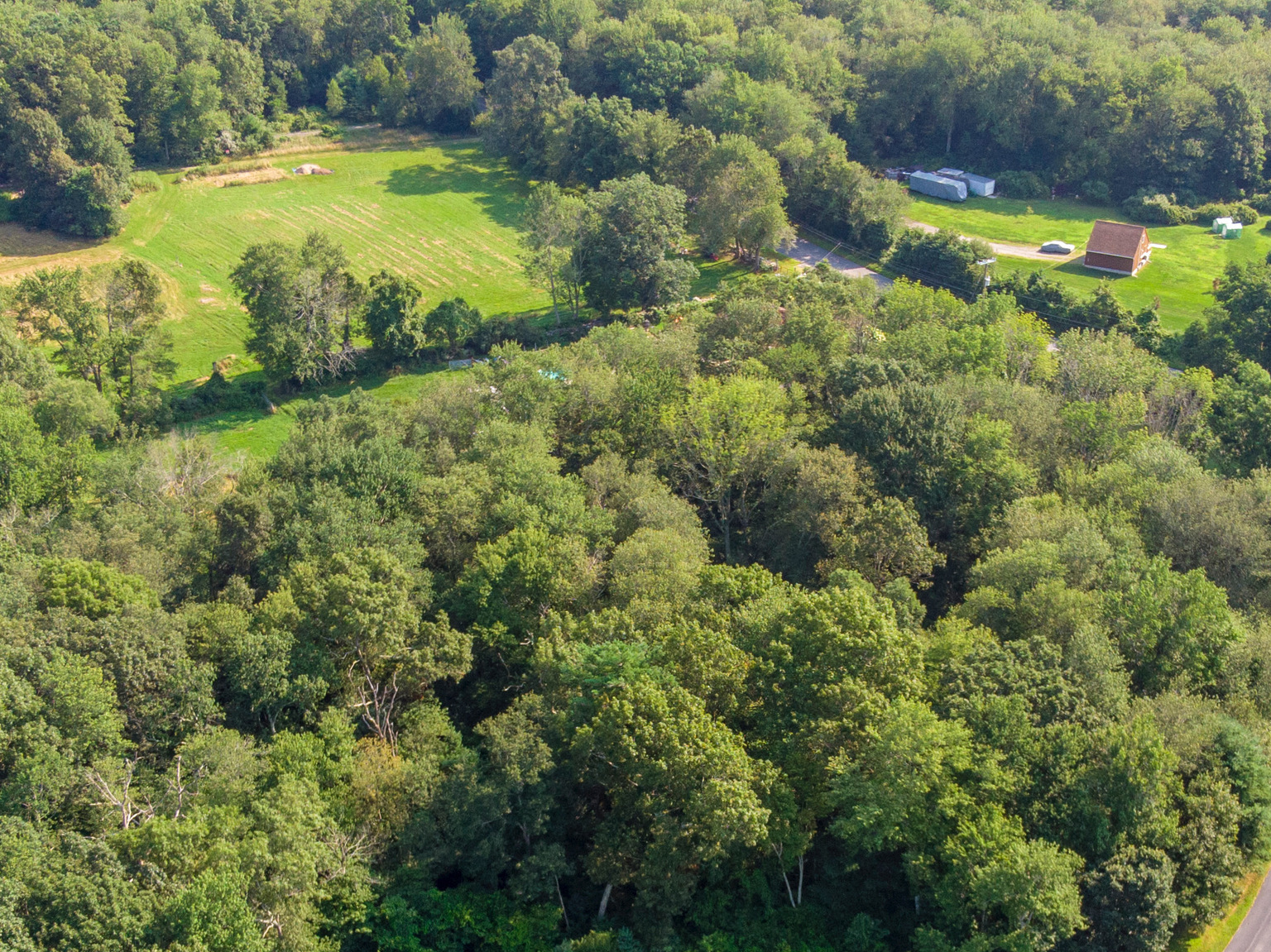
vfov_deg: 29.6
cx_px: 761
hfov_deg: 39.5
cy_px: 760
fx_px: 1762
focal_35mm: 48
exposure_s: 1/270
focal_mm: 4.5
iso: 100
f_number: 2.8
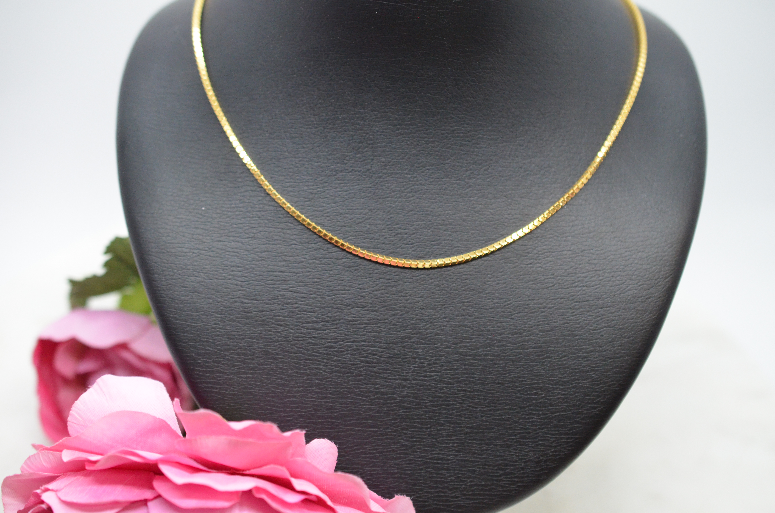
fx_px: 1289
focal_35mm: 60
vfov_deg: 22.5
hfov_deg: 33.5
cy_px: 256
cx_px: 388
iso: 2500
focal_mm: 40
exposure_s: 1/1000
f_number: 4
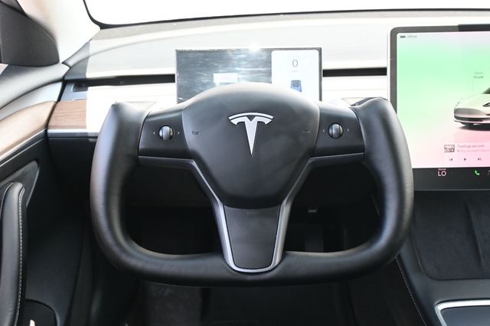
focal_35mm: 44
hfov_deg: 45.0
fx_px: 592
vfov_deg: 30.8
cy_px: 163
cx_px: 245
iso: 900
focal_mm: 29
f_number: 4.8
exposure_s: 1/125
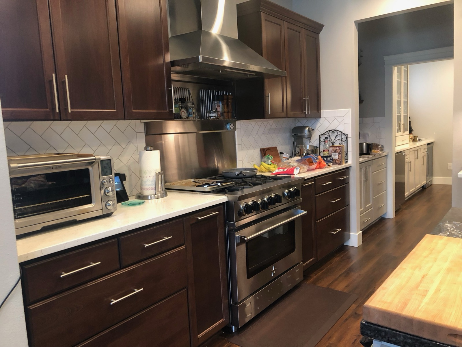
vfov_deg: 49.7
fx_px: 374
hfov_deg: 63.4
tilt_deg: -5.7
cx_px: 231
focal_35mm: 28
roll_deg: +3.9
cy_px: 174
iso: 80
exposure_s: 1/15
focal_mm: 4
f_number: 1.8
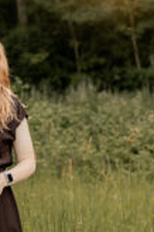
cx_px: -25
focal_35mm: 148
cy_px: 146
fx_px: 952
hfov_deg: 9.1
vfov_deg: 13.9
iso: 500
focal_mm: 50
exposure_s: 1/800
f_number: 2.5
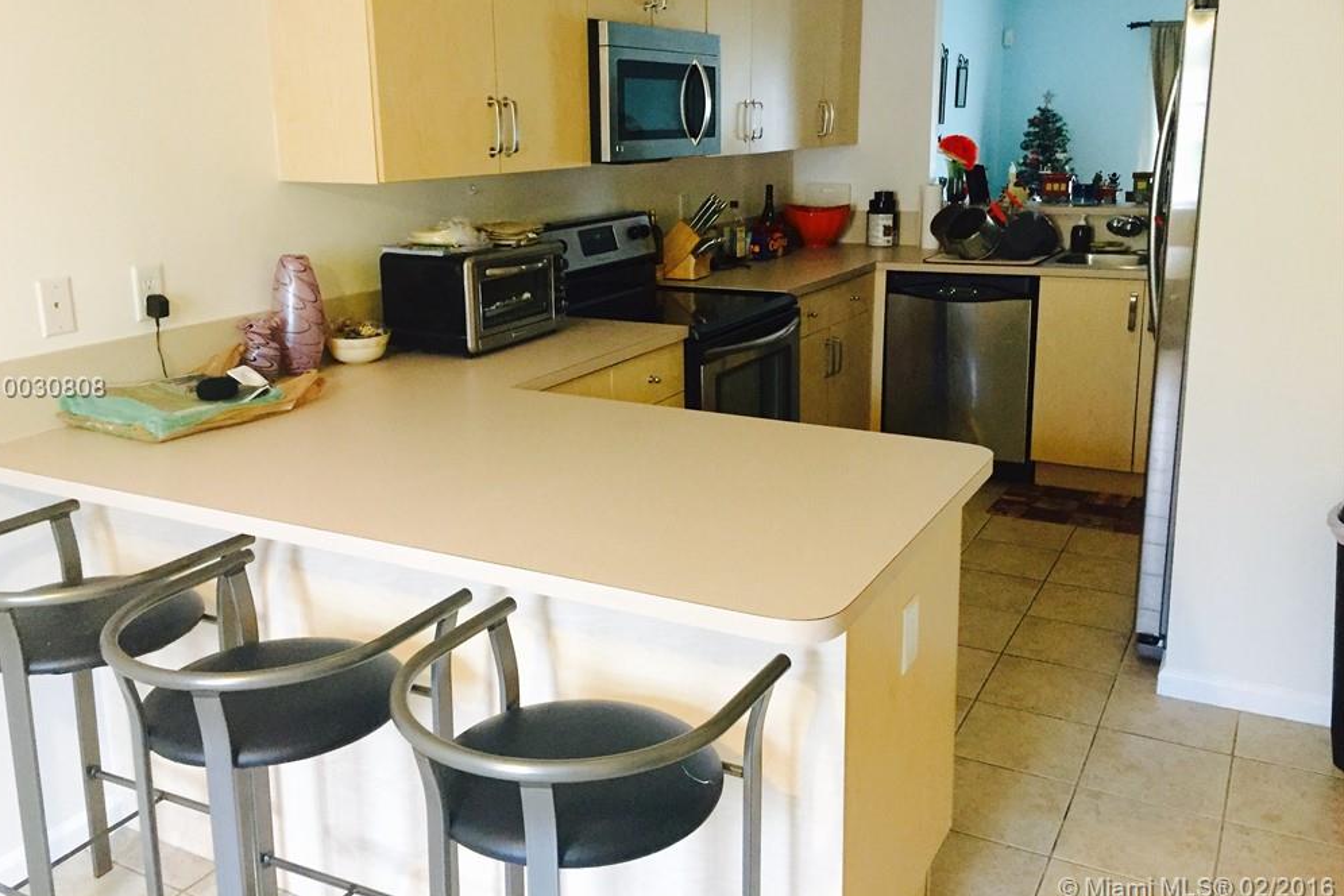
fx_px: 1157
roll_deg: +0.8
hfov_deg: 60.3
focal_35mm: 31
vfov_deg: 42.2
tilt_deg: -10.8
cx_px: 656
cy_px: 389
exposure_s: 1/24
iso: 250
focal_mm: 4.15
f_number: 2.2
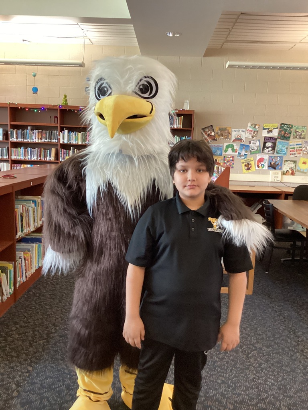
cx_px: 154
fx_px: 368
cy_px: 205
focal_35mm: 31
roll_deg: -2.8
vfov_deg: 58.4
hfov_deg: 45.4
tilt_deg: -8.3
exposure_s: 1/40
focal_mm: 3.3
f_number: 2.4
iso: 400
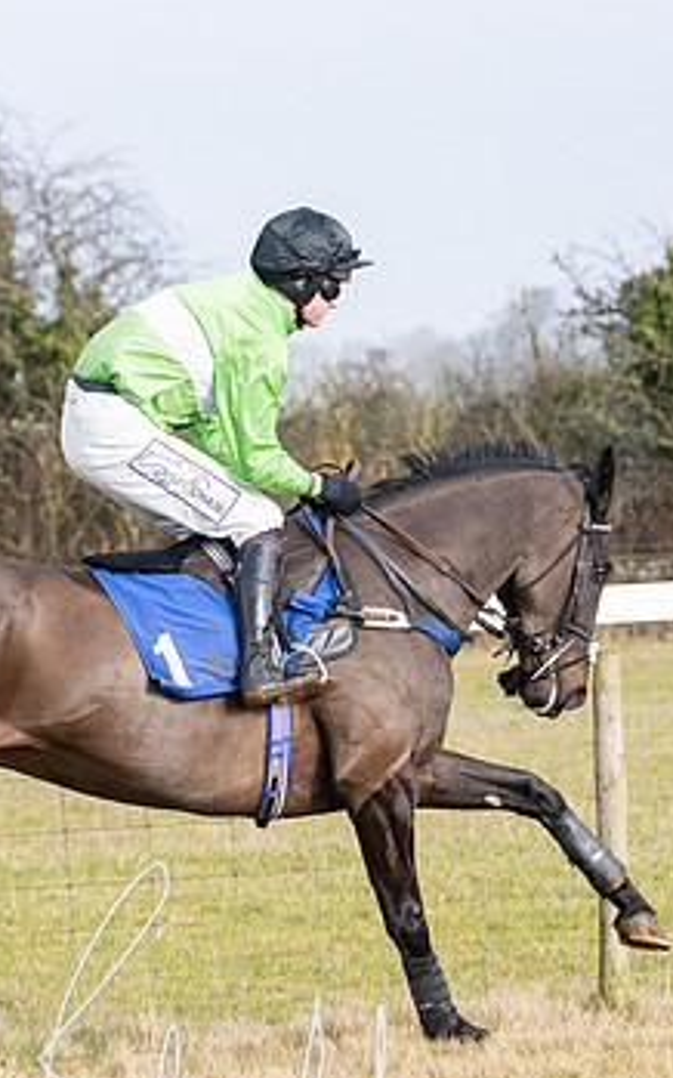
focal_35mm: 323
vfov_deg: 6.5
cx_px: 334
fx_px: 9483
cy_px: 798
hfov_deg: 4.1
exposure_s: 1/2500
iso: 800
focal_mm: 115
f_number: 5
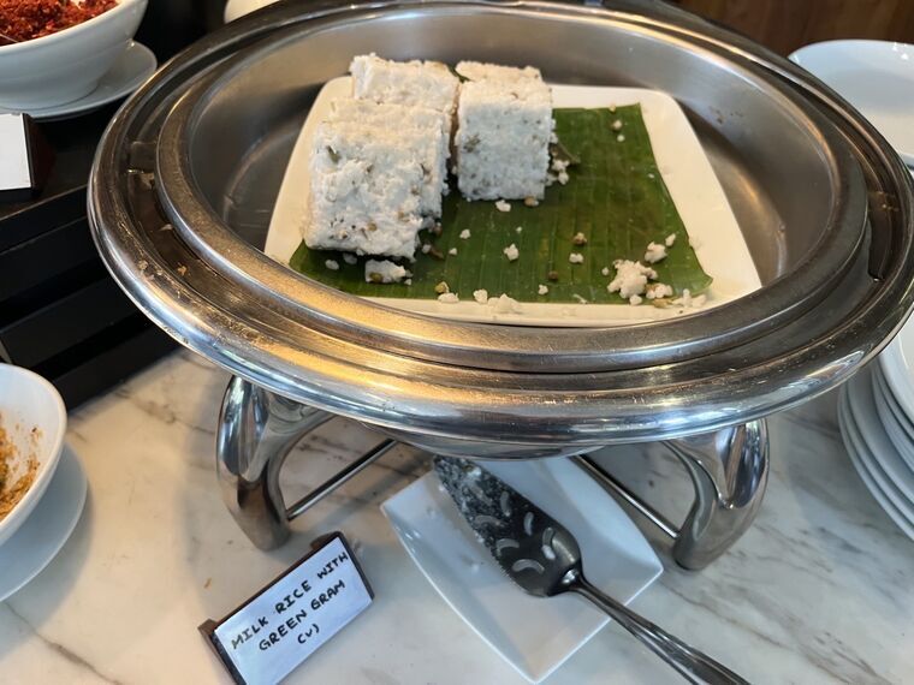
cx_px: 457
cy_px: 342
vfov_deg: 53.1
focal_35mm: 26
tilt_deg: -42.8
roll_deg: -3.5
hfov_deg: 67.3
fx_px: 687
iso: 160
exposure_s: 1/50
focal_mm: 5.1
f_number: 1.6
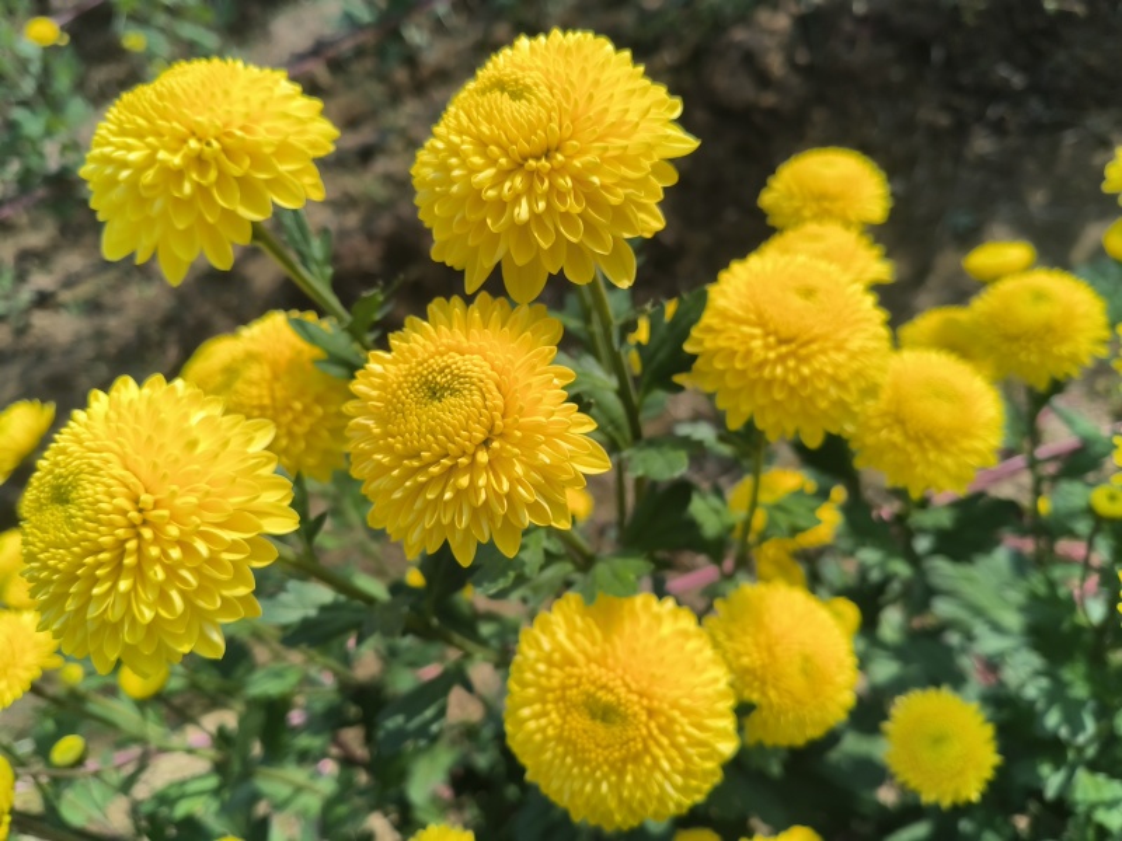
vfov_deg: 51.4
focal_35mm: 27
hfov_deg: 65.3
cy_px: 420
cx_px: 561
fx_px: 875
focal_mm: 5.52
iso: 100
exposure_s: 1/1440
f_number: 1.9
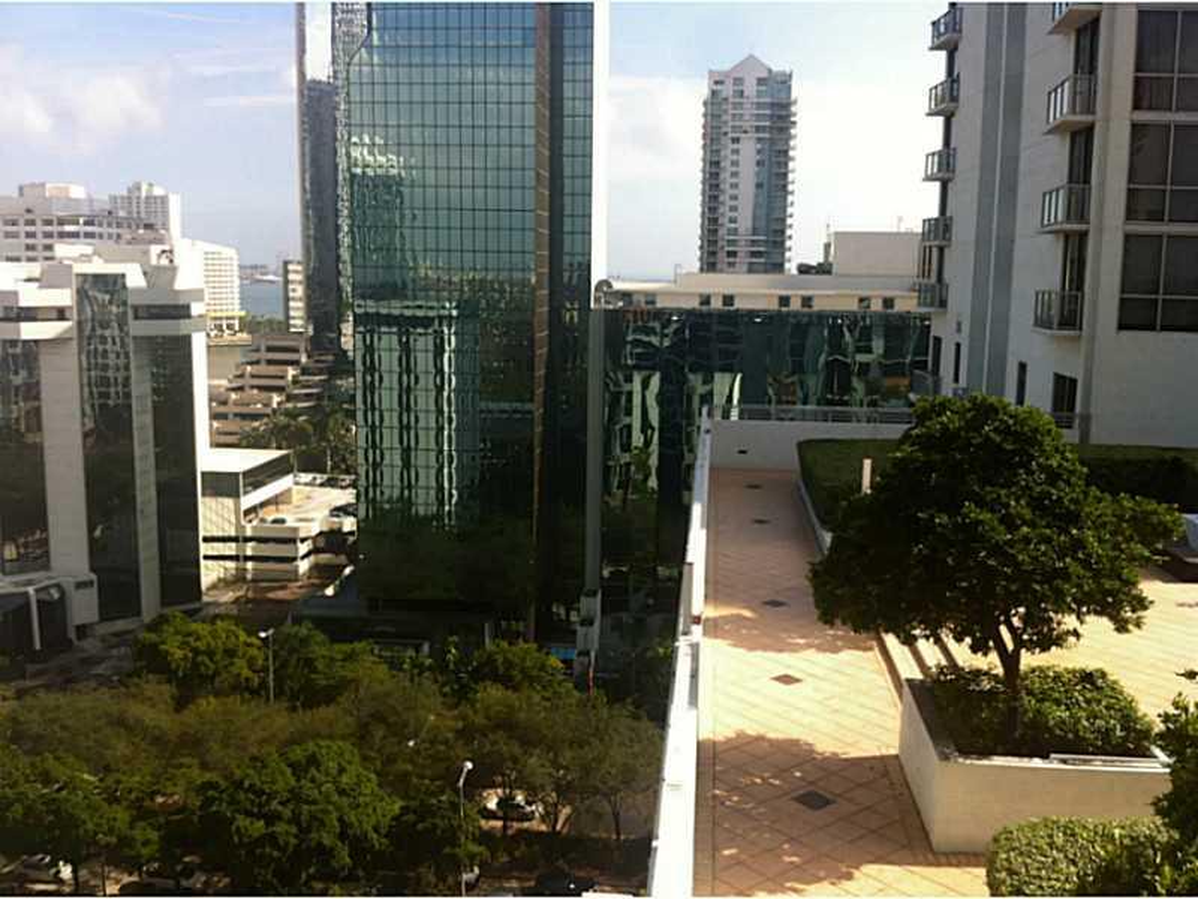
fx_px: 1211
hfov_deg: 52.6
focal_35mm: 35
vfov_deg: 40.7
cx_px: 599
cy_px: 450
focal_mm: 3.85
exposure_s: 1/943
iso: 80
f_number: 2.8
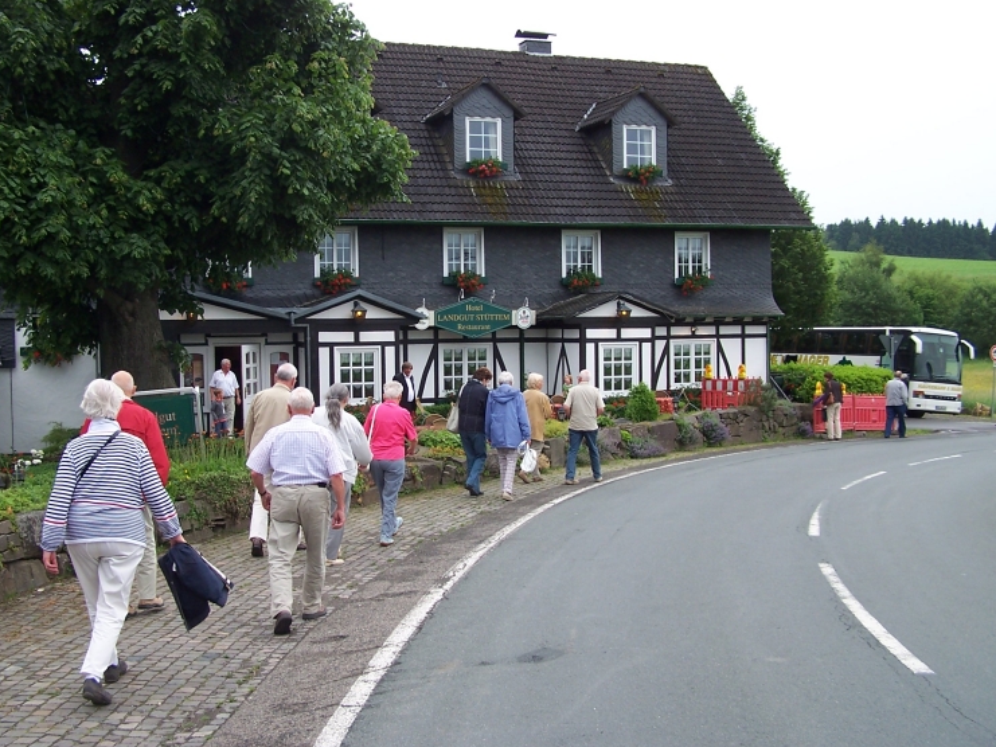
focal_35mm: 41
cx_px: 472
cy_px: 368
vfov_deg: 35.1
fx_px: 1180
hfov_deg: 45.7
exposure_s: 1/180
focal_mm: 6.3
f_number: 2.8
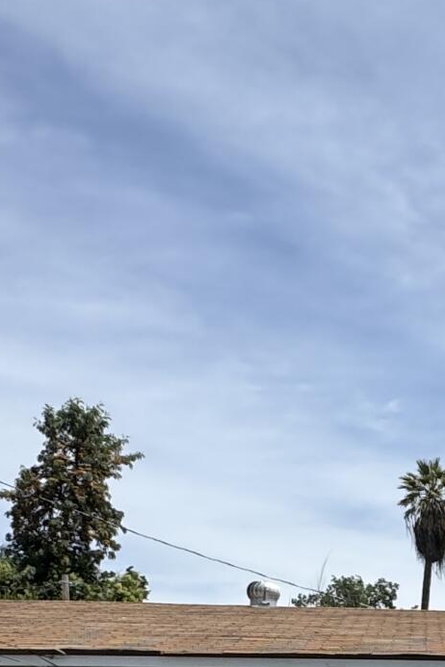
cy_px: 808
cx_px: 589
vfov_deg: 27.8
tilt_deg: -2.3
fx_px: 1168
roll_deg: -0.4
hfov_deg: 19.7
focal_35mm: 63
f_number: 2.2
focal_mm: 2.22
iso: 50
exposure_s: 1/2273
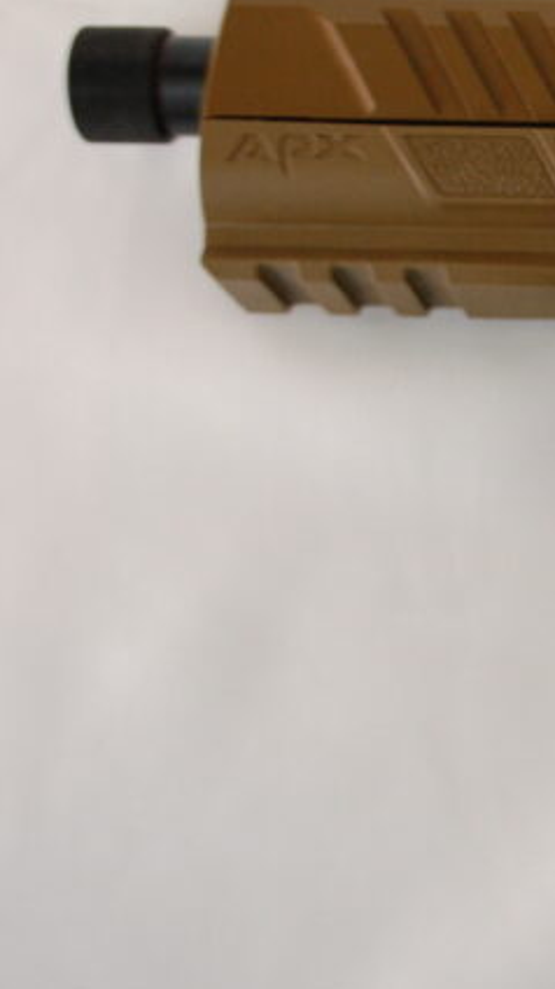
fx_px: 2253
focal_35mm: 86
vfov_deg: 24.7
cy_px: 446
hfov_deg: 13.2
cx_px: 856
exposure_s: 1/80
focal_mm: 29
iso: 800
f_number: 4.8
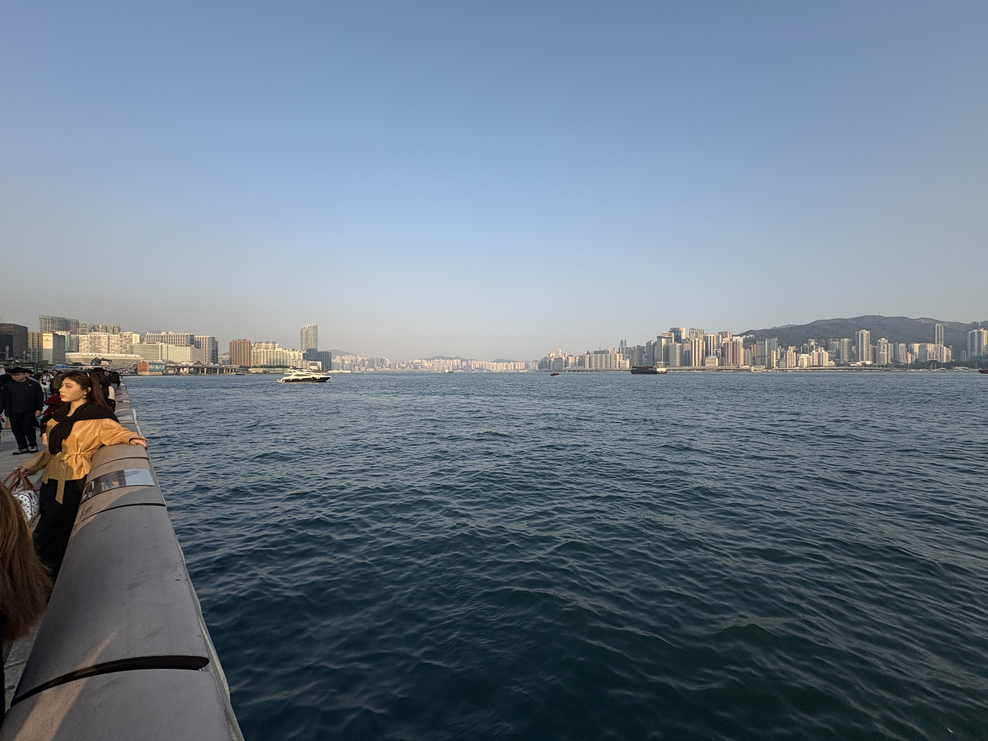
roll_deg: +0.4
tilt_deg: +0.7
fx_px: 400
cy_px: 370
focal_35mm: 14
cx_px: 494
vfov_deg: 85.7
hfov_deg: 102.1
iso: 50
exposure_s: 1/1078
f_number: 2.2
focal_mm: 2.22
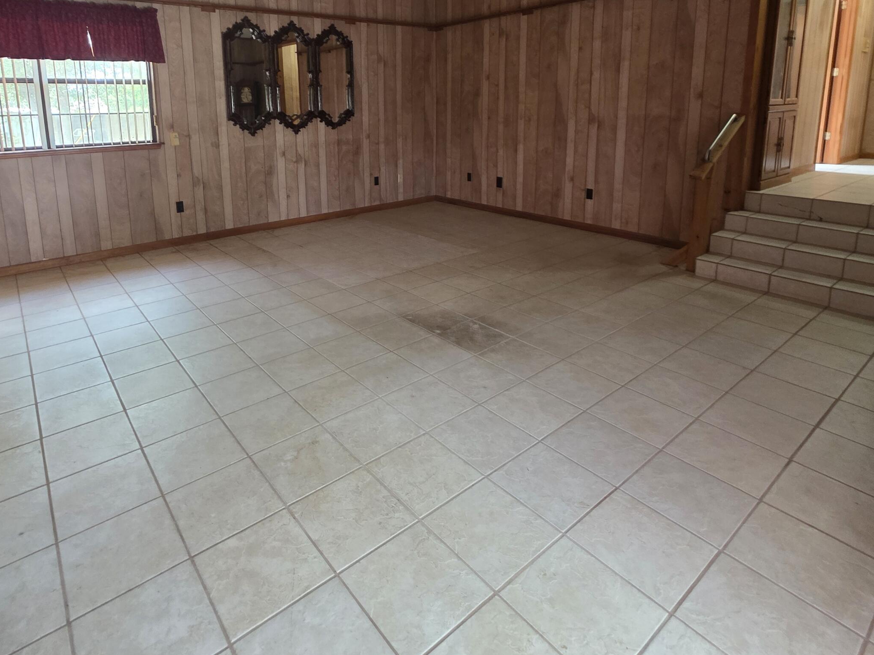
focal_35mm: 19
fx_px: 480
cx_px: 378
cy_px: 185
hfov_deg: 84.2
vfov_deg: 65.5
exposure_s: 1/60
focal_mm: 2.2
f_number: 1.9
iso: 320
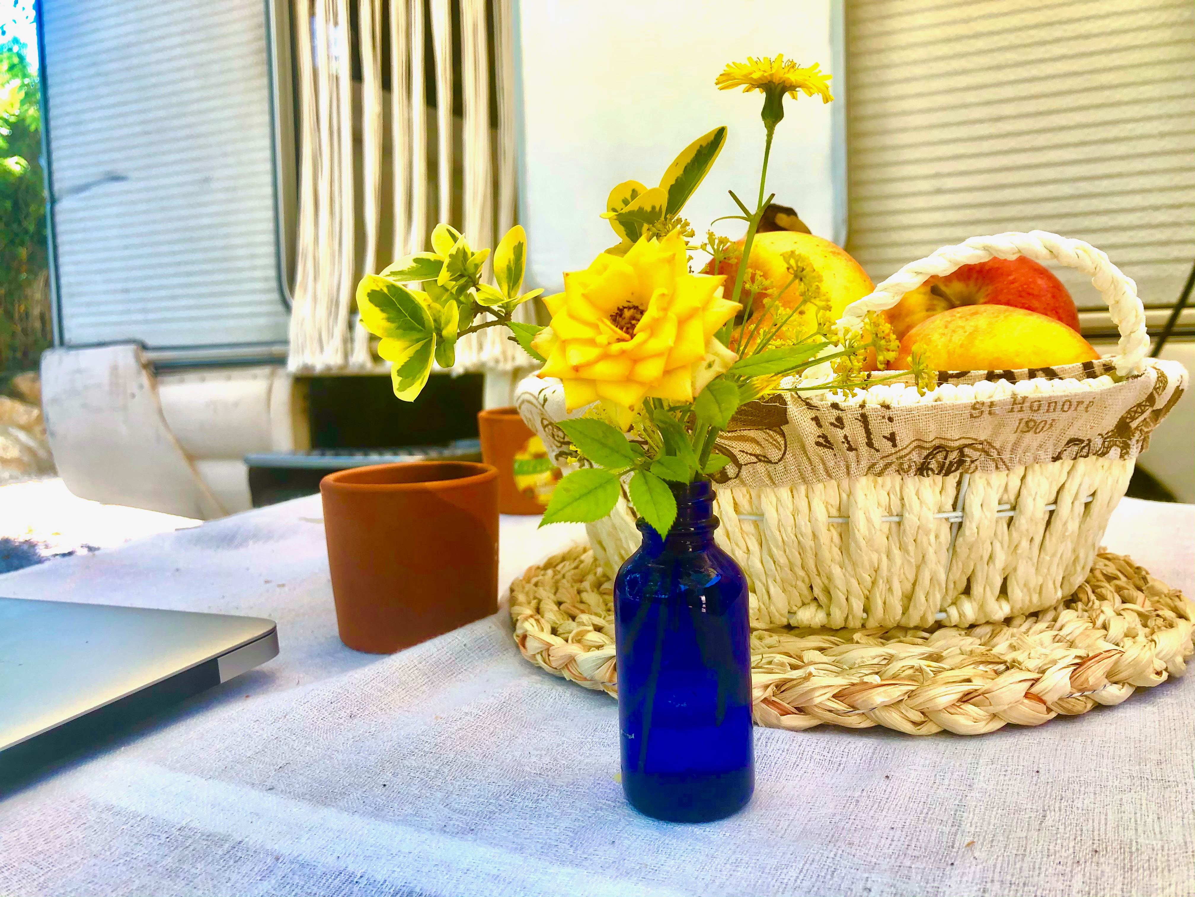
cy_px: 448
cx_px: 598
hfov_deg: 63.4
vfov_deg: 49.7
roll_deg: +2.5
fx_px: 967
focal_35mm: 28
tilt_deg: -5.3
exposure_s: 1/149
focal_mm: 3.99
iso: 20
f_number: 1.8
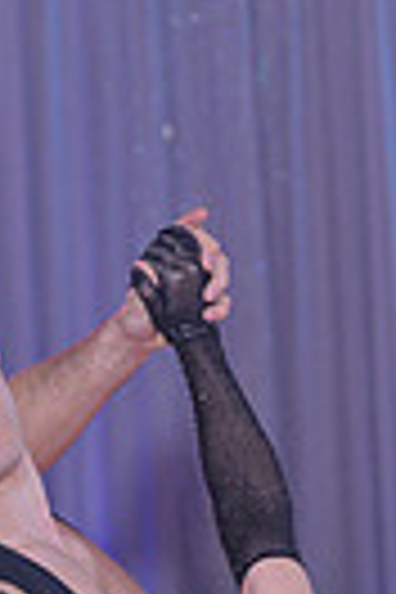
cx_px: 169
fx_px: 6682
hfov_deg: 3.4
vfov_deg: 5.0
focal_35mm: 405
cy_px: 1062
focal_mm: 92
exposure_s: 1/250
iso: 1250
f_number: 5
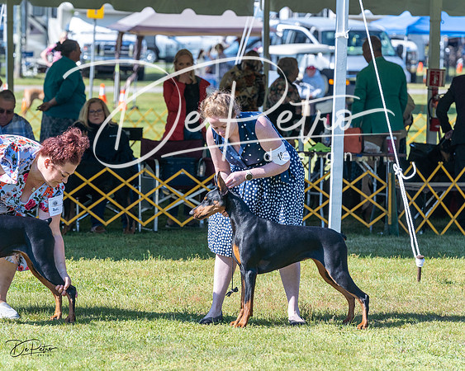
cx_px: 232
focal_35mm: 193
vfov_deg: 8.0
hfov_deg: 10.0
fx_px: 2649
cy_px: 186
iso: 640
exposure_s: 1/1250
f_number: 5.6
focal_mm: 171
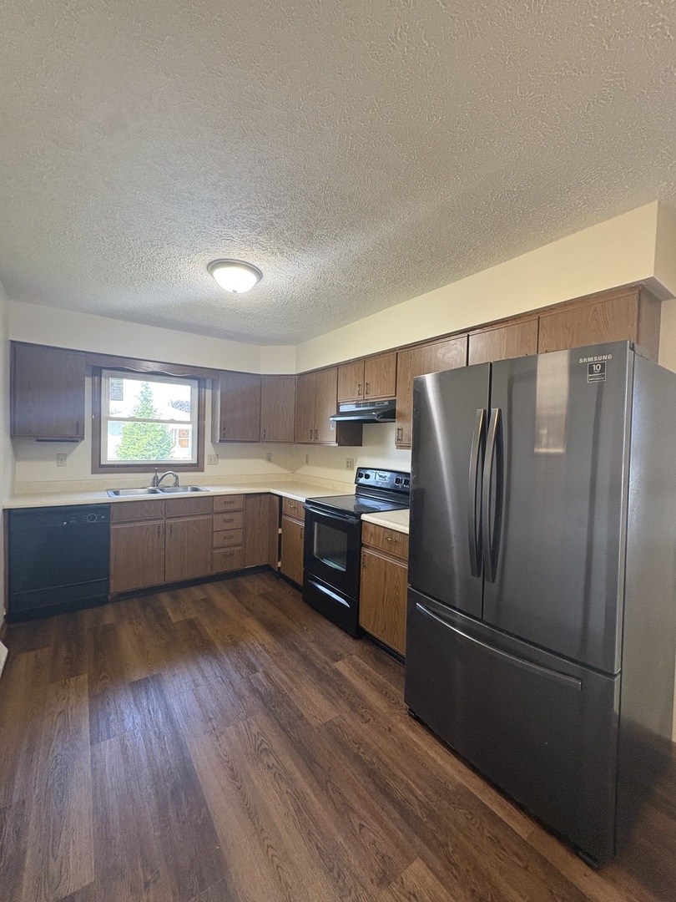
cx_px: 338
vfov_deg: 102.1
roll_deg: -2.0
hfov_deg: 85.7
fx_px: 365
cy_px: 451
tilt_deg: -0.1
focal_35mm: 14
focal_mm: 2.22
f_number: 2.2
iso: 400
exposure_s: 1/60
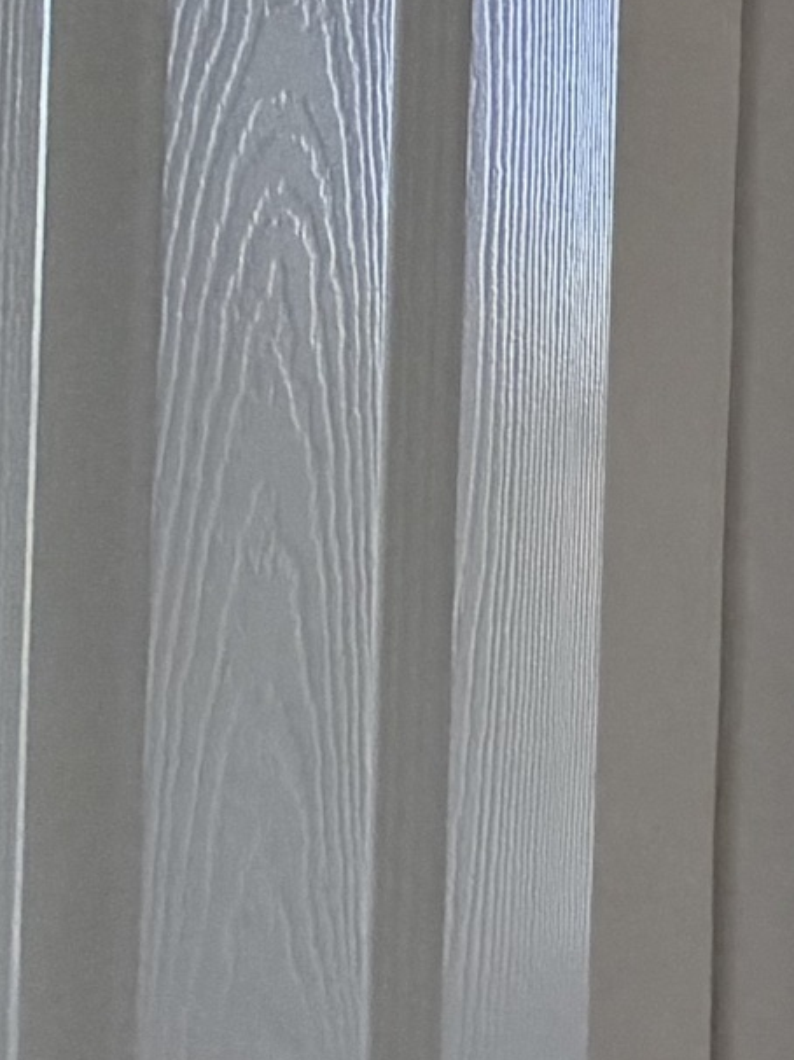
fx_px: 2173
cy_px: 537
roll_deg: -1.0
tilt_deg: -0.4
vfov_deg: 27.4
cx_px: 2001
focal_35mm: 71
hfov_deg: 13.6
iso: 200
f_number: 2.2
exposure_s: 1/120
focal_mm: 2.22
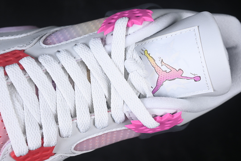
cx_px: 120
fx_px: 502
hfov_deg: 27.0
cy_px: 80
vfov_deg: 18.2
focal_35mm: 75
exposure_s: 1/80
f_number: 7.1
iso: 160
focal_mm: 50
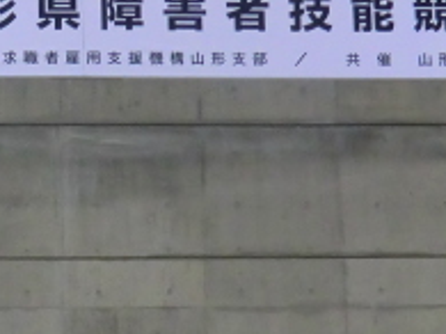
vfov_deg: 9.6
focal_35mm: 154
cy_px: 158
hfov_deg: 12.7
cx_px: 14
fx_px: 1983
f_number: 4
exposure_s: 1/60
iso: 500
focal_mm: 8.4
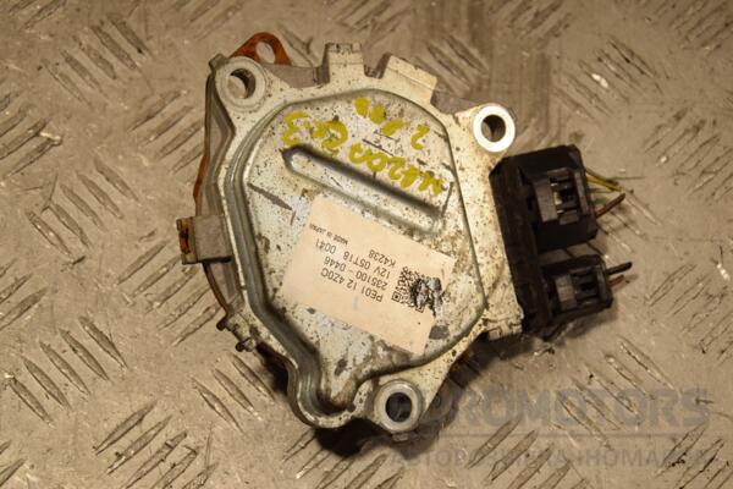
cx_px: 366
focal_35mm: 87
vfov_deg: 15.7
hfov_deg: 23.4
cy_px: 244
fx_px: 1771
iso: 800
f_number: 7.1
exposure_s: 1/800
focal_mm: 58
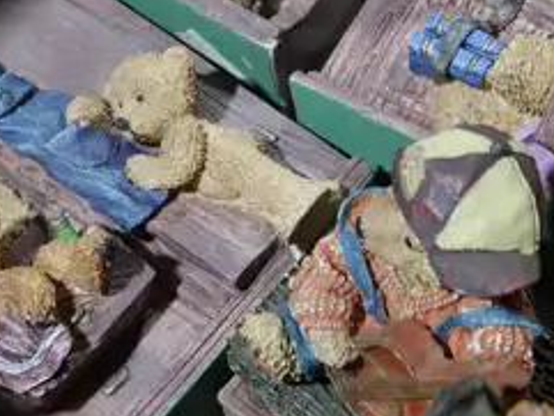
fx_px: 2450
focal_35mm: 153
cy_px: -151
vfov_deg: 9.5
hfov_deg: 12.8
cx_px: 499
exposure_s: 1/60
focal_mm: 18
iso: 500
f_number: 4.5
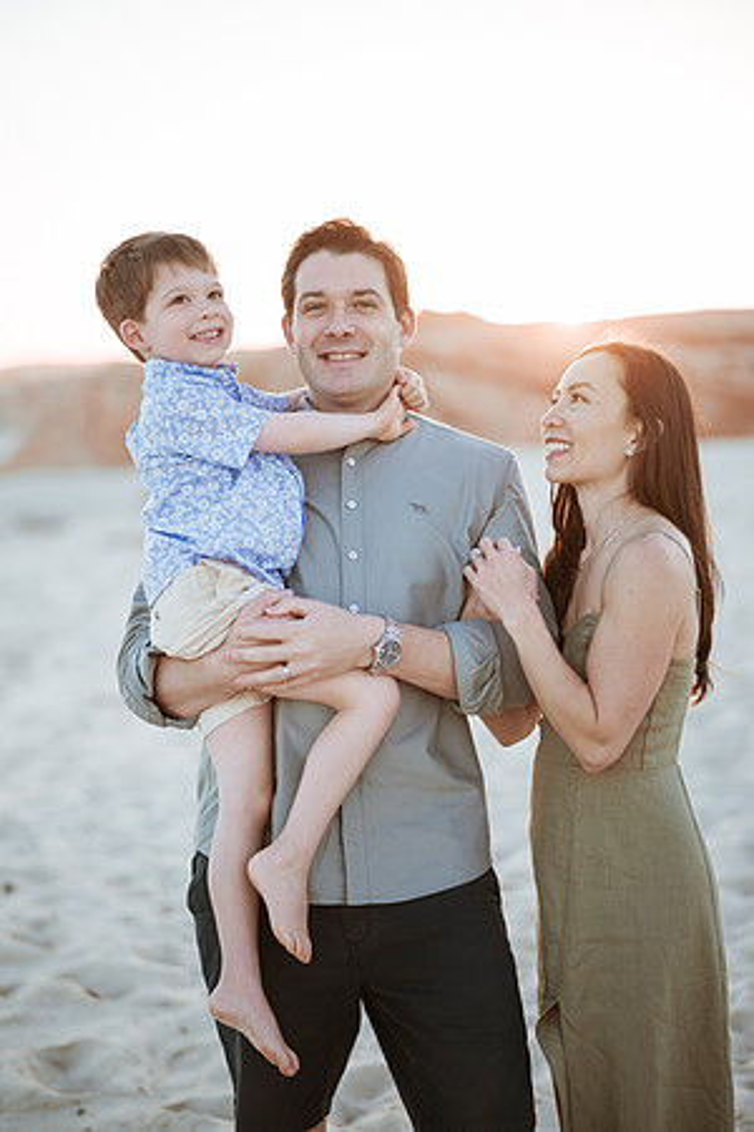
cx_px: 377
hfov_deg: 23.4
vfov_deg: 34.5
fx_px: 1822
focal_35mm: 58
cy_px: 566
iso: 100
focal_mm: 58
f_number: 1.4
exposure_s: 1/1000
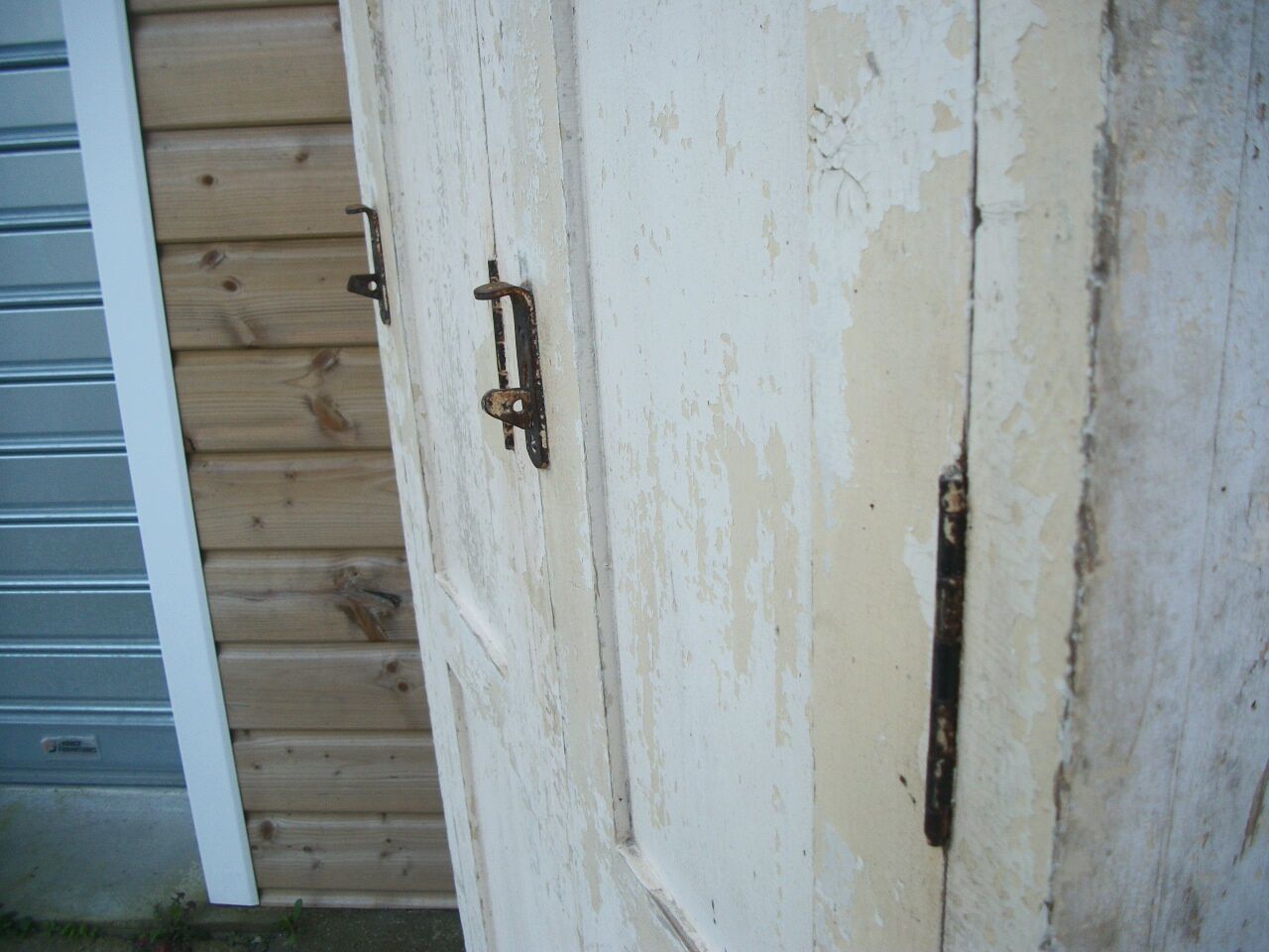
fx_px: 1173
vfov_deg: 44.2
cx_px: 634
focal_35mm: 32
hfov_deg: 56.8
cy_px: 476
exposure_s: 1/60
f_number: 2.9
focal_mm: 5.7
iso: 80
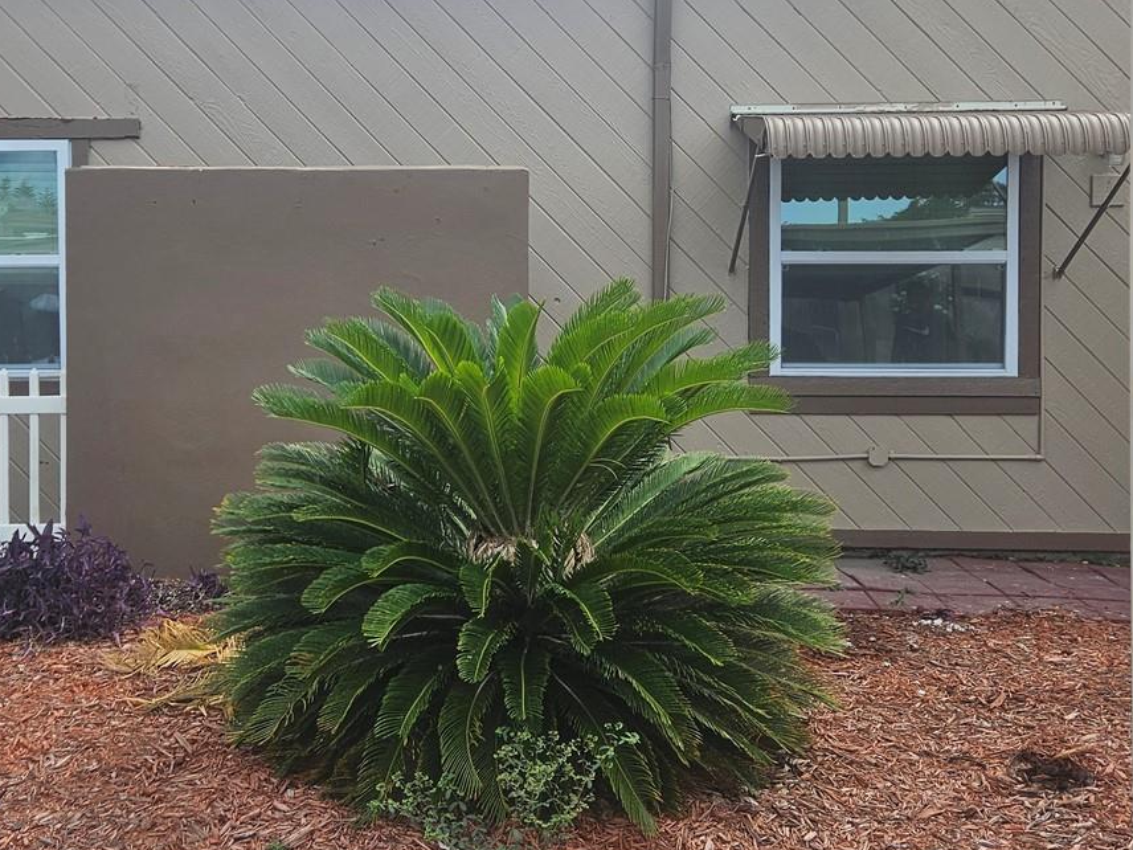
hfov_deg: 43.8
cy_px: 324
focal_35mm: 43
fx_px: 1407
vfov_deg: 33.4
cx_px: 495
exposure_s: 1/1794
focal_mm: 5.4
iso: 25
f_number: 1.8
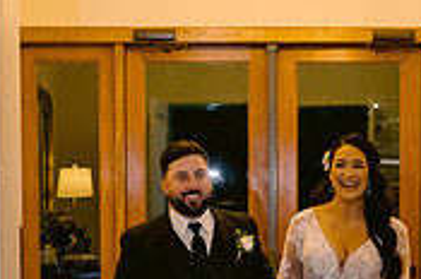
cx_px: 269
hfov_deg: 17.2
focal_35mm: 119
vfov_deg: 11.3
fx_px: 1389
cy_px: 309
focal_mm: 35
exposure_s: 1/125
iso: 1600
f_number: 3.2
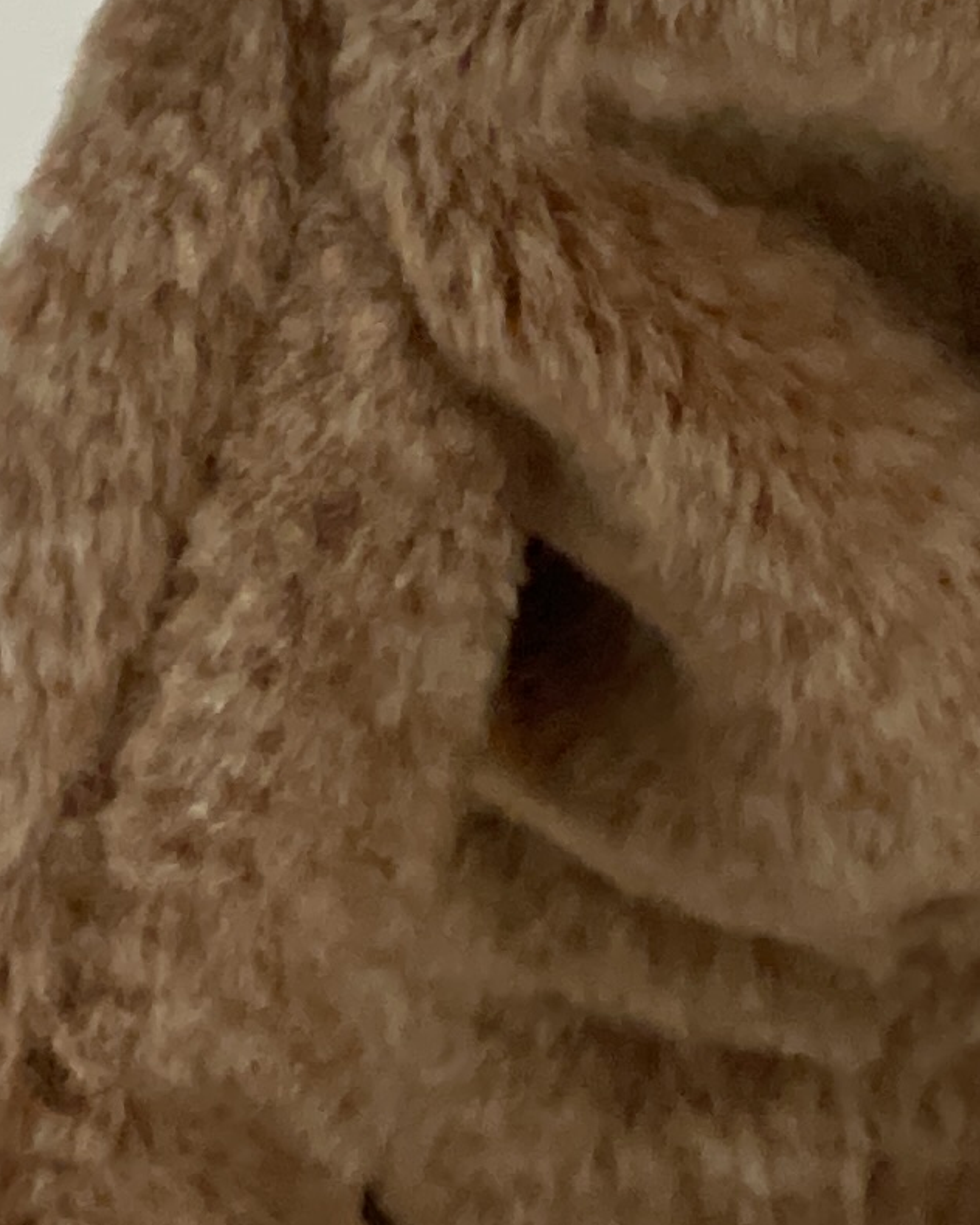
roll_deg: +0.6
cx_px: 710
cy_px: 107
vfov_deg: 6.1
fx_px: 11565
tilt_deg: -26.4
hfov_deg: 4.9
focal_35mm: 319
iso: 160
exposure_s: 1/50
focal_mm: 7.5
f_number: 2.2
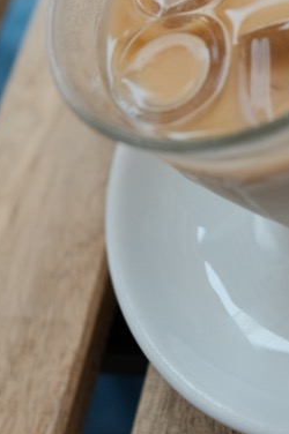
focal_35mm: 92
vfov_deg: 20.7
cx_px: 337
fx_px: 1110
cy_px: -81
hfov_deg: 14.4
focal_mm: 18
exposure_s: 1/1700
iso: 320
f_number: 2.2
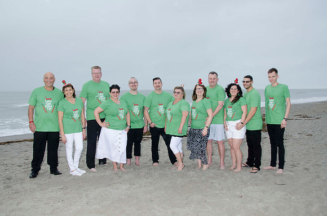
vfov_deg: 43.4
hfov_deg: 62.0
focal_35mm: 30
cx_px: 164
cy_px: 108
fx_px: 272
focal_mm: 20
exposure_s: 1/50
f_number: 5.6
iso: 200
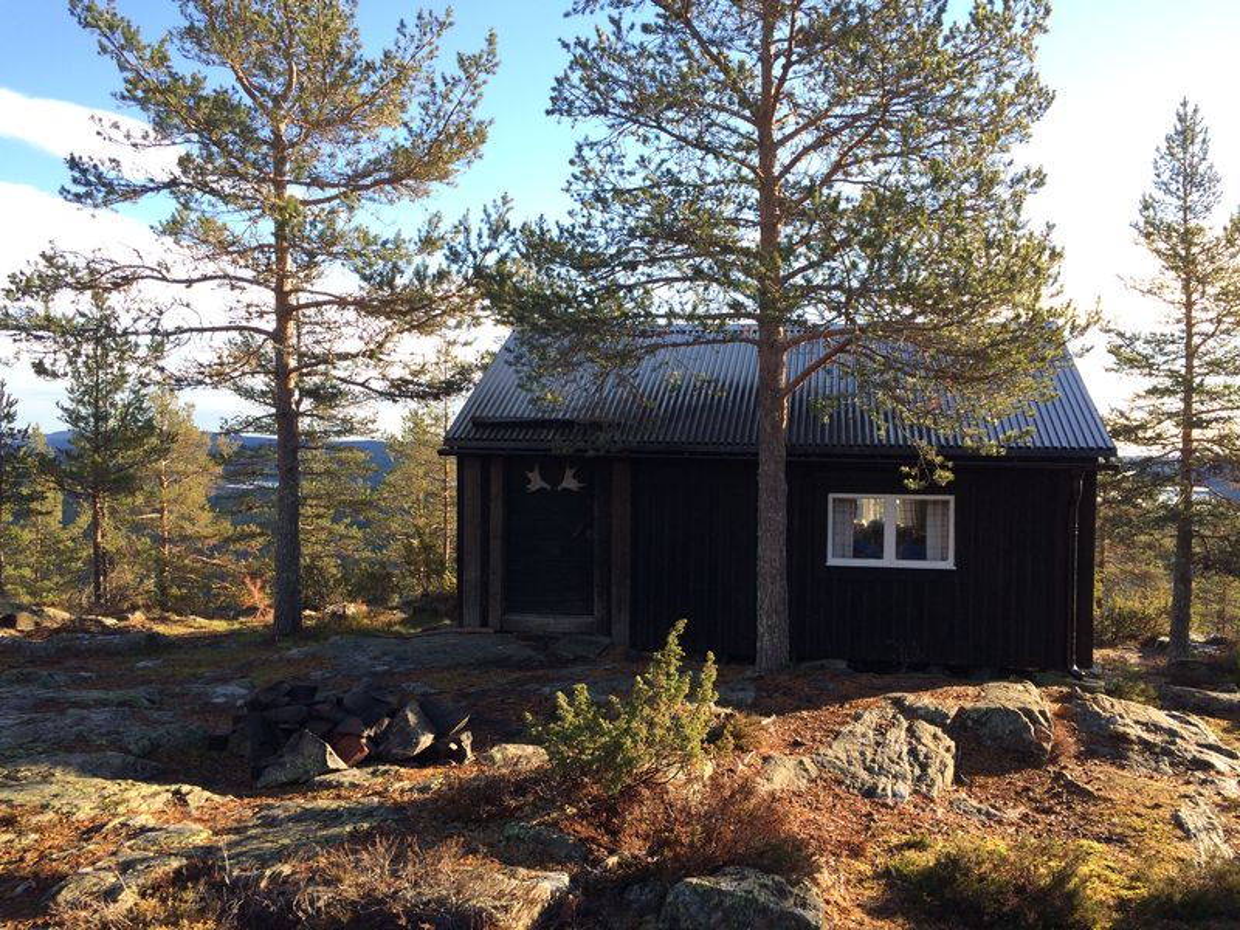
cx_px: 620
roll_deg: -0.6
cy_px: 465
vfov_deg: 48.2
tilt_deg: -1.5
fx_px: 1039
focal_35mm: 29
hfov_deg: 61.7
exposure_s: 1/419
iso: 32
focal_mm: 4.15
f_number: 2.2
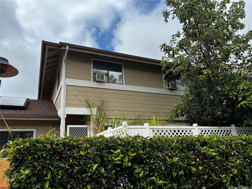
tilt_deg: +15.7
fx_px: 189
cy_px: 94
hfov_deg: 67.3
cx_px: 126
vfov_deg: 53.1
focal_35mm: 26
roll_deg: +2.9
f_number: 1.5
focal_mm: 5.7
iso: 50
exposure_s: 1/4115
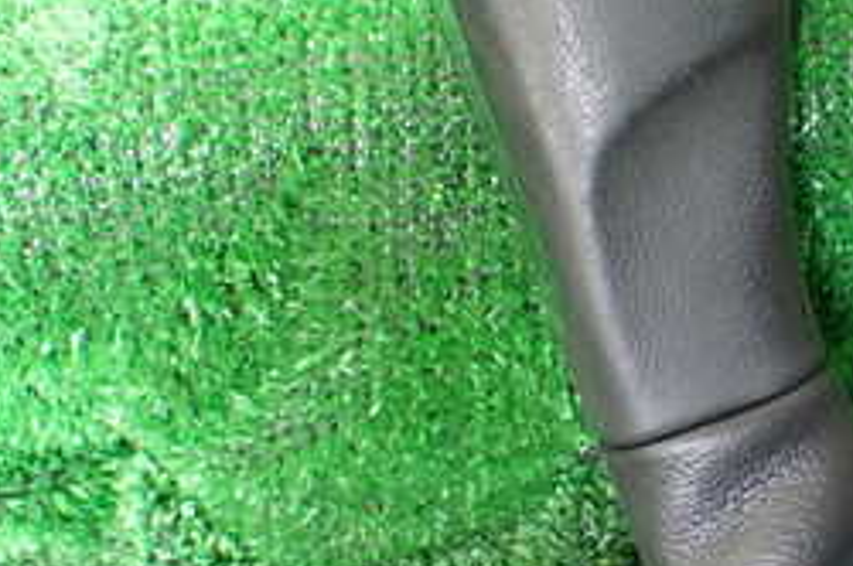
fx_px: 1775
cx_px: 676
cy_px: 372
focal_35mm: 75
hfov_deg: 26.5
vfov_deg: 18.1
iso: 800
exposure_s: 1/80
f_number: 2.3
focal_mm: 5.4
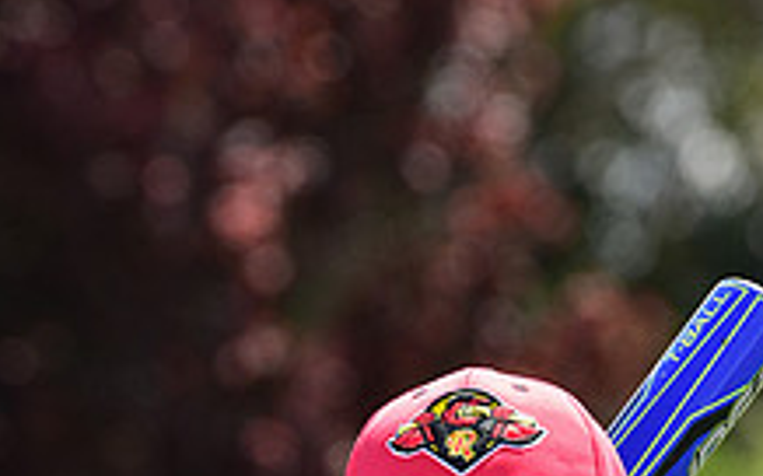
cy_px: 952
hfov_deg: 3.9
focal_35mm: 543
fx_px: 11285
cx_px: 502
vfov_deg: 2.4
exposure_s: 1/200
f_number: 5.6
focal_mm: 200
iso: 80
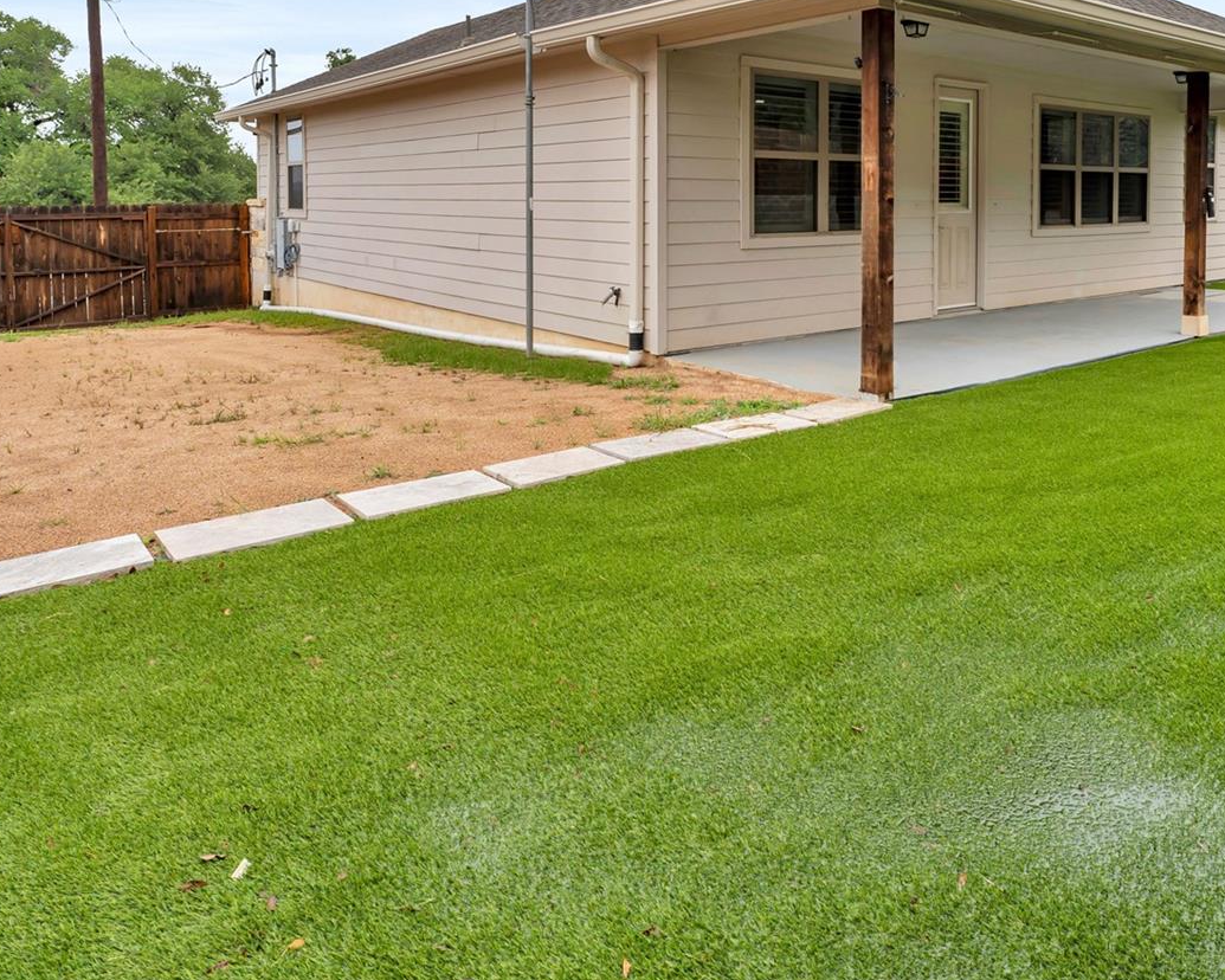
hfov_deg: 64.3
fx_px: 943
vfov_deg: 52.5
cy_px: 242
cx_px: 815
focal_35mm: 26
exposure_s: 1/100
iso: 100
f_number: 9
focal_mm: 14
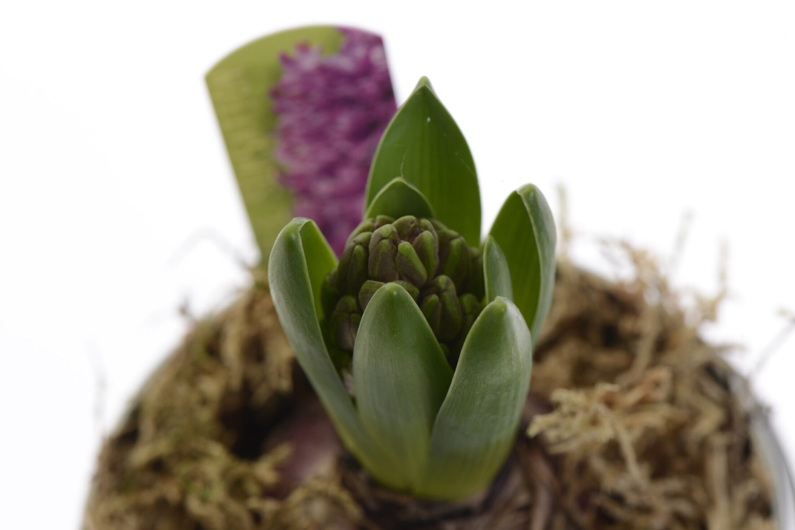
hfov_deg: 16.8
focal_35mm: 122
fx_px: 2694
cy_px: 286
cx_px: 430
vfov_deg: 11.2
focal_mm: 105
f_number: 9
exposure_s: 1/125
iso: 100
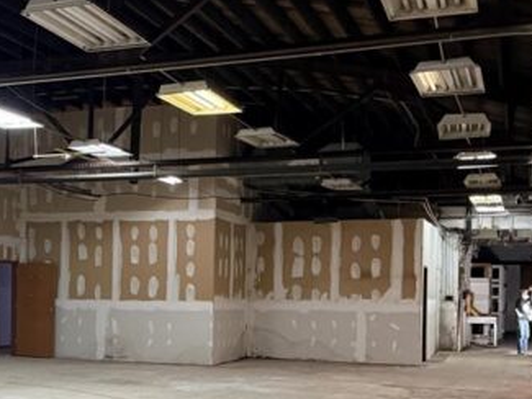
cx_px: 72
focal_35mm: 59
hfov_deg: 31.4
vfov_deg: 24.6
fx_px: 907
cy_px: 288
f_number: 1.78
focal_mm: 6.76
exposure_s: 1/60
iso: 640
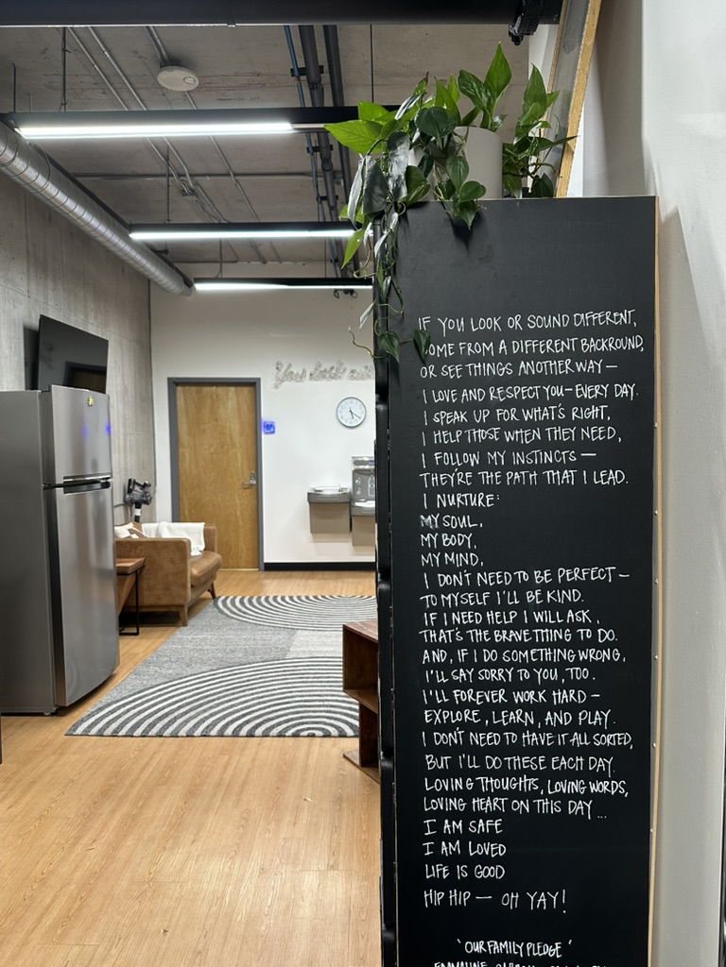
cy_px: 484
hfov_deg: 56.8
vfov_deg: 71.6
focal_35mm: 24
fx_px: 671
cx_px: 363
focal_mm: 6.86
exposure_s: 1/60
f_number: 1.78
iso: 250
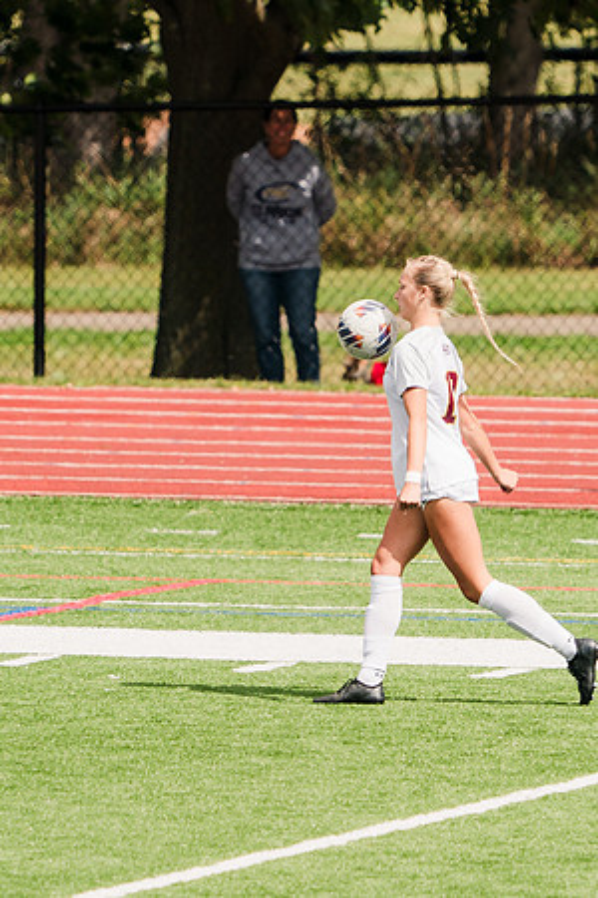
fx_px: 20719
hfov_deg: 1.7
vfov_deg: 2.5
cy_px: 328
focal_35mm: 832
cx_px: 336
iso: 320
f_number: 6.3
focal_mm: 437
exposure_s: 1/1600
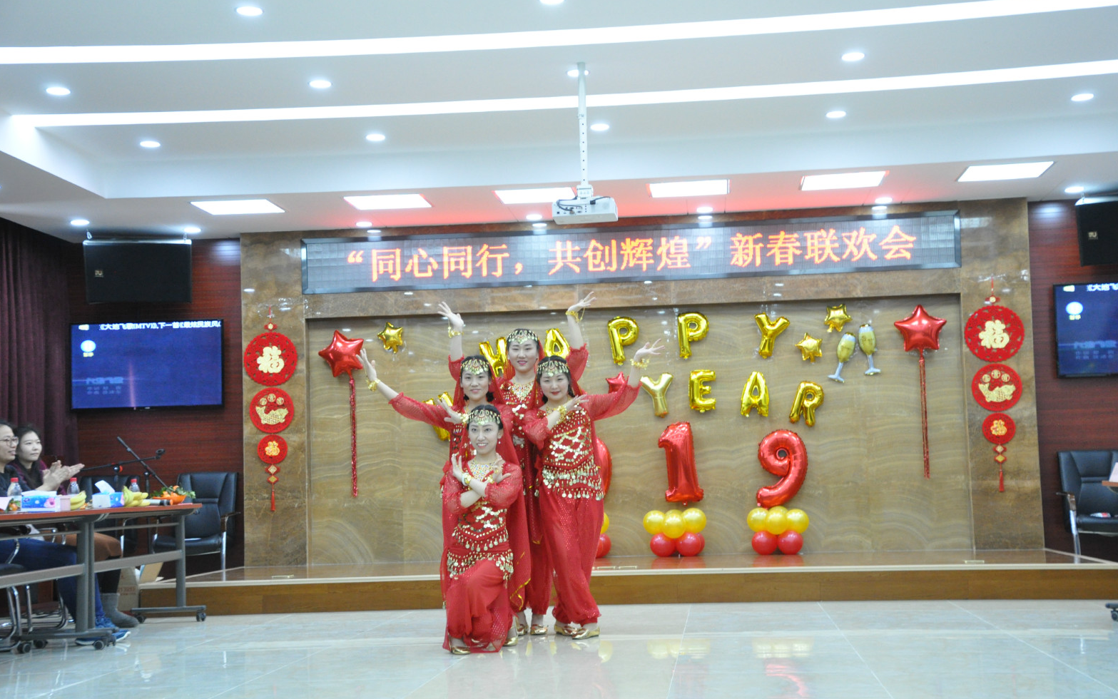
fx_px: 1661
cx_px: 556
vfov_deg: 23.8
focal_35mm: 55
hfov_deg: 37.2
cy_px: 369
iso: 1600
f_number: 5
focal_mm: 35
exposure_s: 1/40
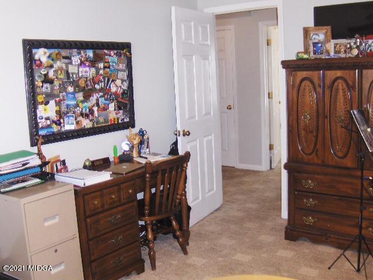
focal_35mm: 35
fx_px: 377
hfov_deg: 52.6
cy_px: 140
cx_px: 186
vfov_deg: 40.7
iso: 100
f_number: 2.8
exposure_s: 1/60
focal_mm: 7.5
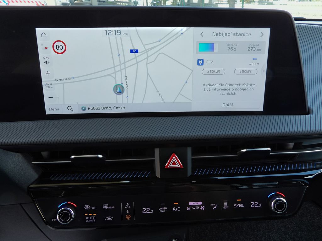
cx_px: 161
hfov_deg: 63.4
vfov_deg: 49.7
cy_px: 120
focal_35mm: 28
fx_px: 260
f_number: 3.4
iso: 100
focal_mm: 5
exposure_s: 1/22
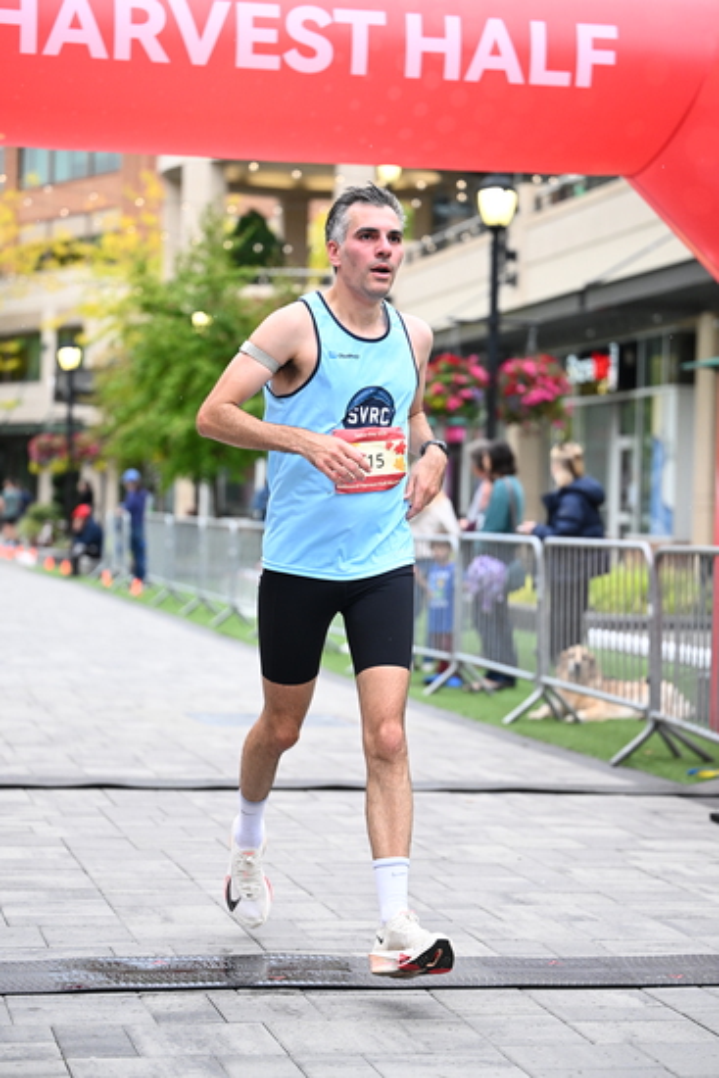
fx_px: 2365
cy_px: 539
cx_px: 360
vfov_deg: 25.7
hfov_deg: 17.3
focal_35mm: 79
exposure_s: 1/1250
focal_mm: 79
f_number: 2.8
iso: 1600
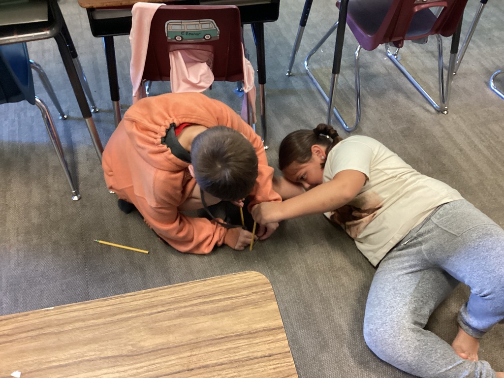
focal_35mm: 31
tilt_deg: -50.6
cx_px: 252
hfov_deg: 58.4
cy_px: 189
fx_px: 451
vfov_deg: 45.4
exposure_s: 1/33
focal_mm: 3.3
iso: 400
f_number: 2.4
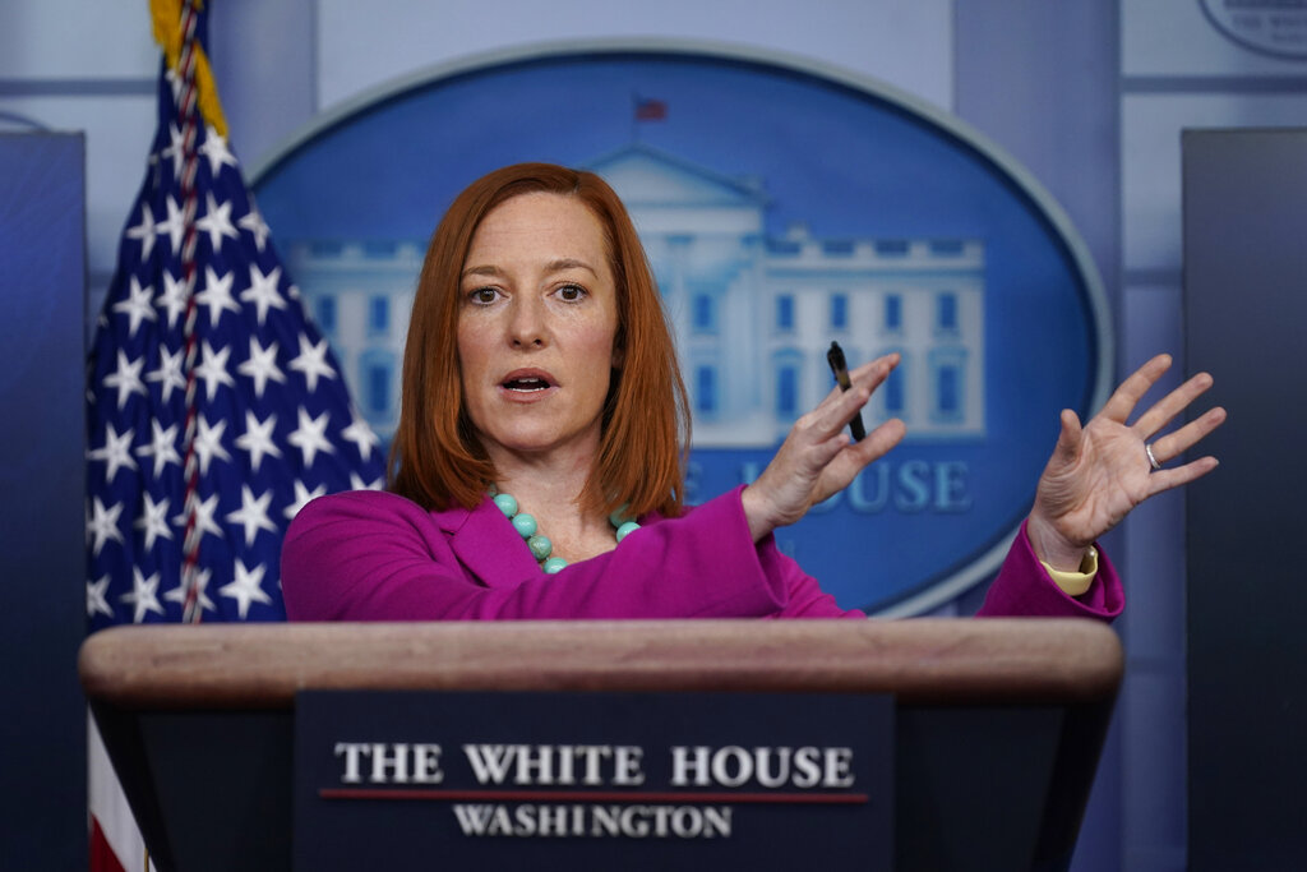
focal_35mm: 280
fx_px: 10166
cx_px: 654
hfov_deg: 7.4
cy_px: 436
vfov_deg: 4.9
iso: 2000
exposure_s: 1/640
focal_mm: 280
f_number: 4
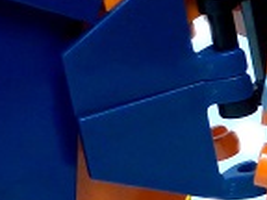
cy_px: 74
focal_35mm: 299
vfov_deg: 5.0
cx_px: 541
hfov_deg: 6.4
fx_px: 2306
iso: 100
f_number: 3.9
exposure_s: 1/80
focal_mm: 6.9
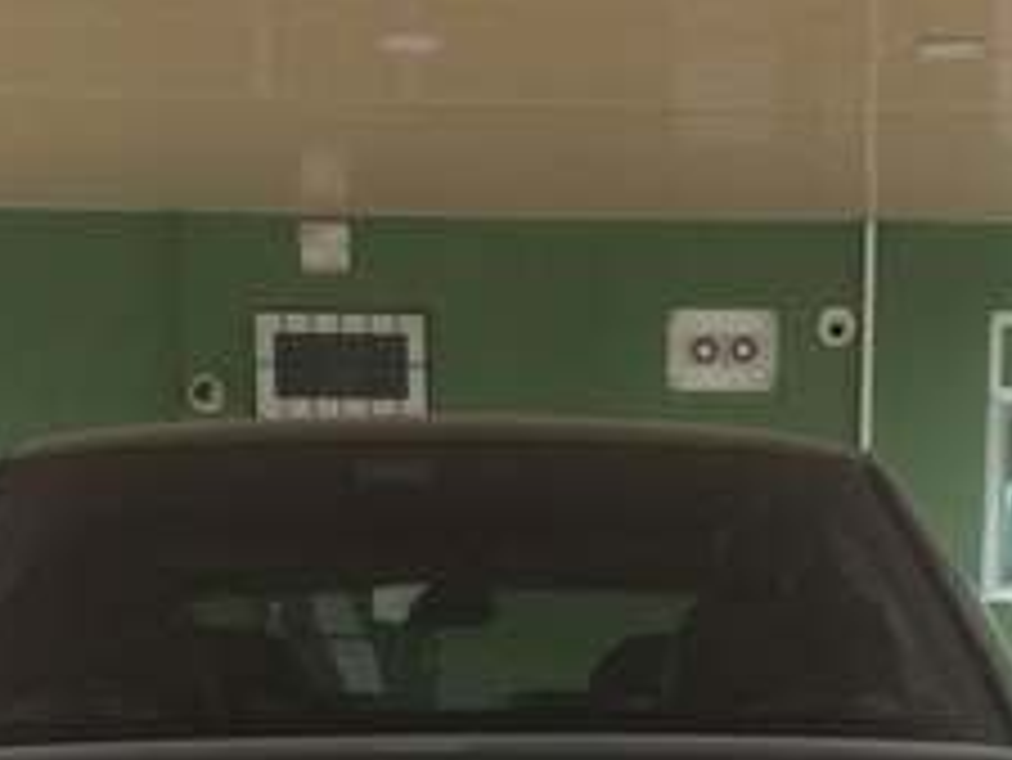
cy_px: 1104
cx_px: 598
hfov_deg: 23.0
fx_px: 2486
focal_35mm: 85
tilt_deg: -9.7
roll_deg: +0.3
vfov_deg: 16.1
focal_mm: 4.15
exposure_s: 1/33
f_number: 2.2
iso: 40
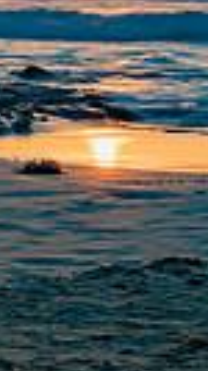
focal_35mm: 188
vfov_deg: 11.4
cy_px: 21
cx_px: -303
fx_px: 1850
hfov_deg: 6.1
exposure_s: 1/2.5
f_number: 8
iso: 200
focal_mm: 27
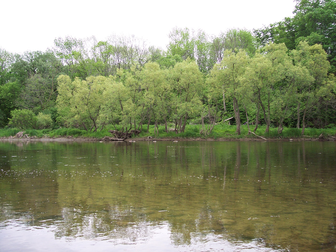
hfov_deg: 47.9
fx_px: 379
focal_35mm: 39
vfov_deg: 36.8
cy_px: 126
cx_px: 168
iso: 100
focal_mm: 8
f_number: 3.4
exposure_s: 1/90
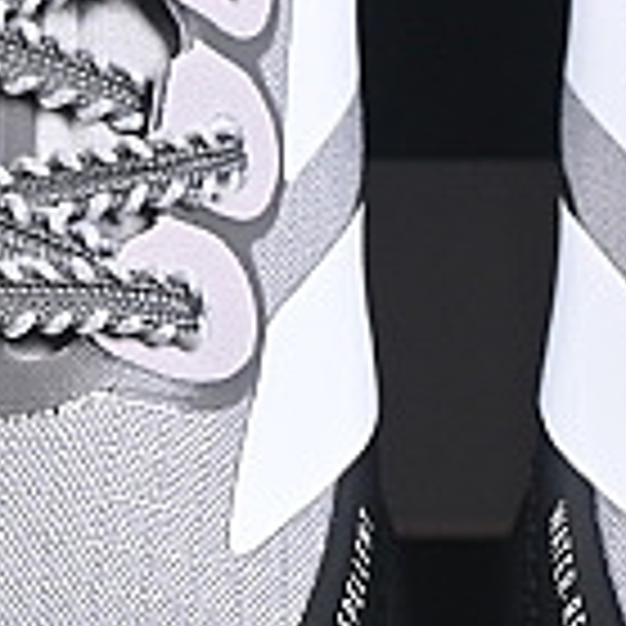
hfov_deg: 3.5
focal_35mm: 495
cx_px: 459
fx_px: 10128
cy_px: 270
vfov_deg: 3.5
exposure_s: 1/60
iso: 160
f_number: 6.3
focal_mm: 50
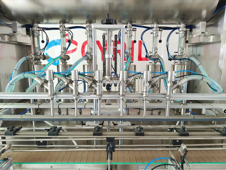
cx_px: 113
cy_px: 85
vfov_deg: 58.9
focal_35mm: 23
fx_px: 150
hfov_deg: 73.9
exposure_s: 1/38.3
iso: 800
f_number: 1.88
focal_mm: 5.56
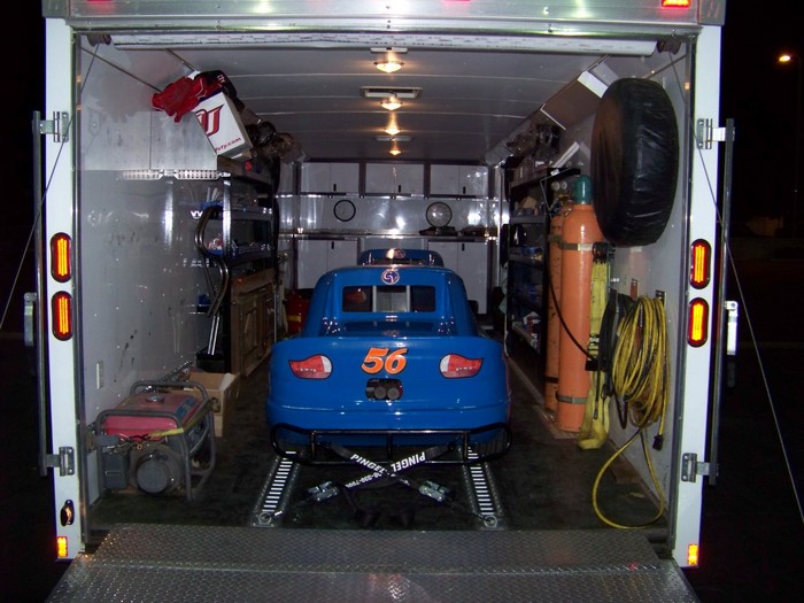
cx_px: 402
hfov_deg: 51.4
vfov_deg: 39.7
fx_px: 836
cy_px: 302
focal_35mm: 36
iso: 200
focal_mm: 5.85
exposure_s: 1/30
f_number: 2.8
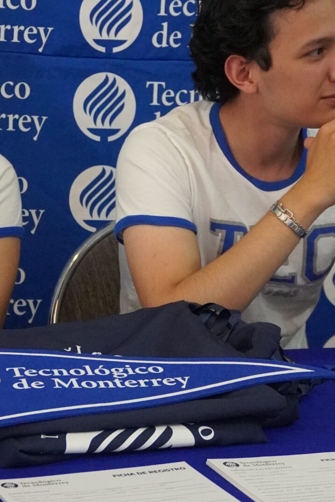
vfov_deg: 19.8
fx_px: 1439
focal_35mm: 103
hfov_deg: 13.2
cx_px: 56
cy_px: 201
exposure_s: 1/160
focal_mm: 29
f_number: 4.5
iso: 6400
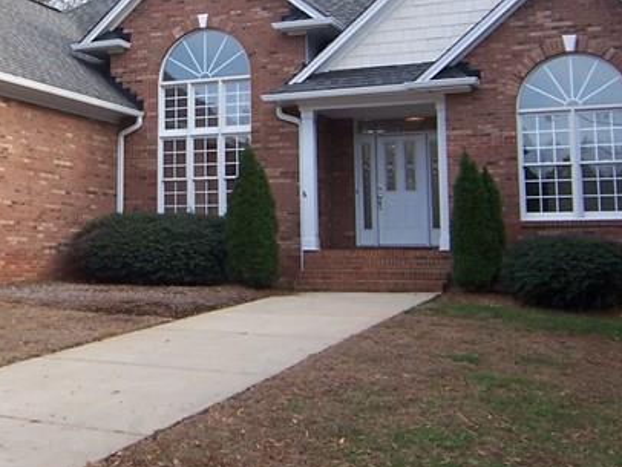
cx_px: 135
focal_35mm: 58
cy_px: 121
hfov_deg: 32.4
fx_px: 1043
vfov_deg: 25.0
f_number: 2.8
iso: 64
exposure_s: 1/320
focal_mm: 3.8
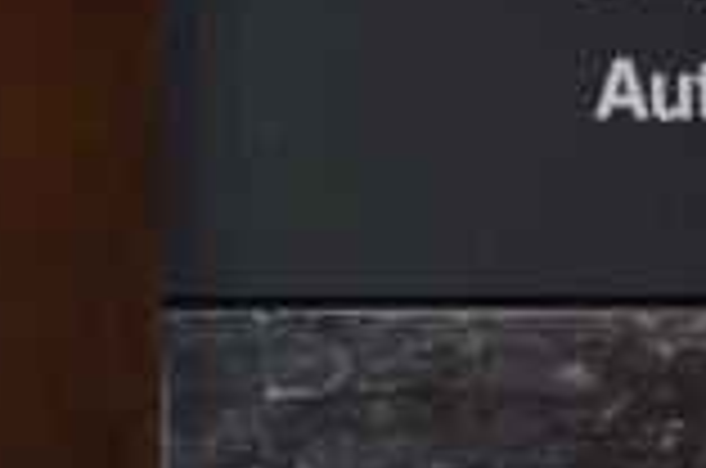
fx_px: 3366
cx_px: -414
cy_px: 500
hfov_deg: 11.4
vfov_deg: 7.9
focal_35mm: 172
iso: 3200
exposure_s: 1/100
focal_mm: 18
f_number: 3.5
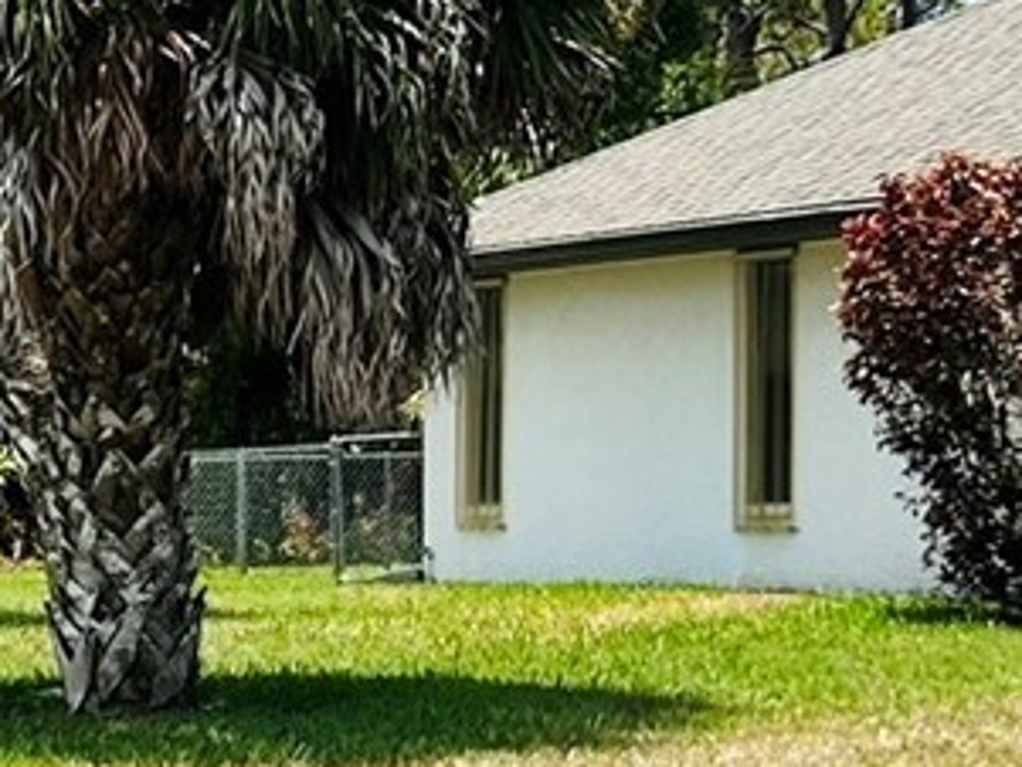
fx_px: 4076
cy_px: 587
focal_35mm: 138
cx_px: -431
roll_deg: +0.7
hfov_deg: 13.6
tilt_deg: +0.0
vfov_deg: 10.7
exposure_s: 1/3257
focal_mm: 5.7
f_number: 1.5
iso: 50
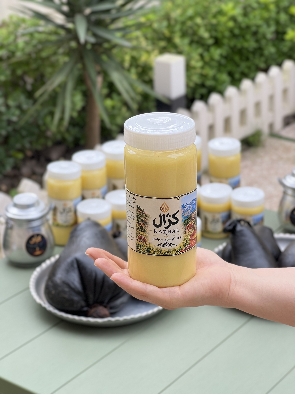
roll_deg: +2.9
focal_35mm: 77
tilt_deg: -22.1
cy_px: 197
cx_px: 148
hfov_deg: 19.1
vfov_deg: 25.3
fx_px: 875
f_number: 2.8
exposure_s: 1/121
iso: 25
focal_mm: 9
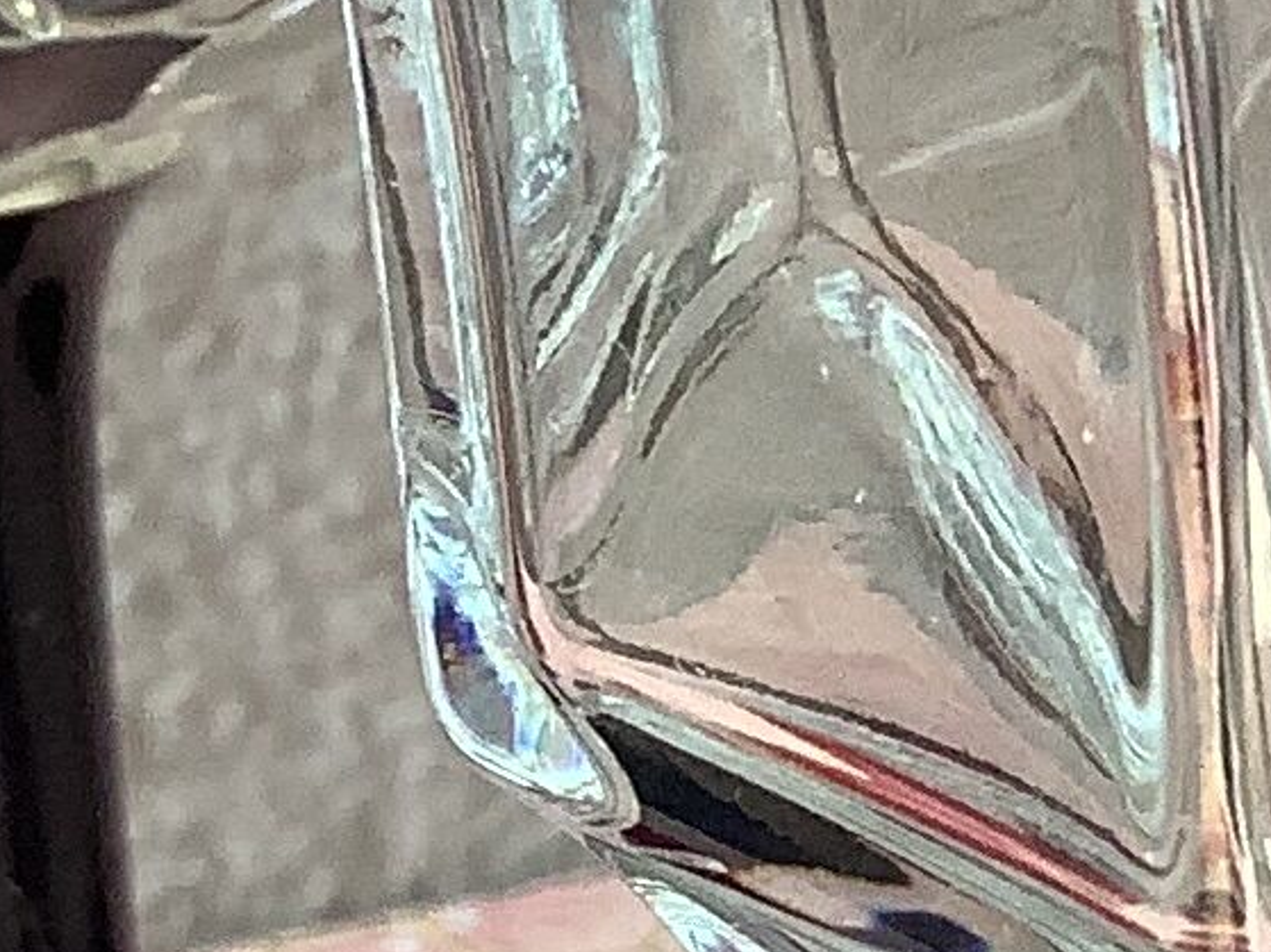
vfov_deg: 8.2
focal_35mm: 181
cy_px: 5
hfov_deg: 10.1
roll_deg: +1.6
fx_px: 6644
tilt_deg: -19.7
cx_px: 2487
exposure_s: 1/120
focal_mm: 3.3
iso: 40
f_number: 2.4
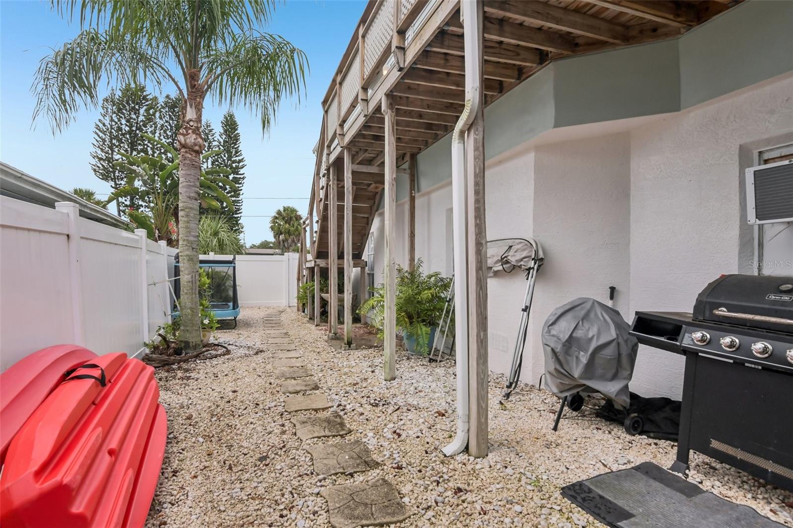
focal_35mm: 16
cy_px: 264
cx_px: 396
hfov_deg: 96.7
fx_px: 352
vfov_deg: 73.7
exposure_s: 1/200
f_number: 8
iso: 400
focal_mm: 16
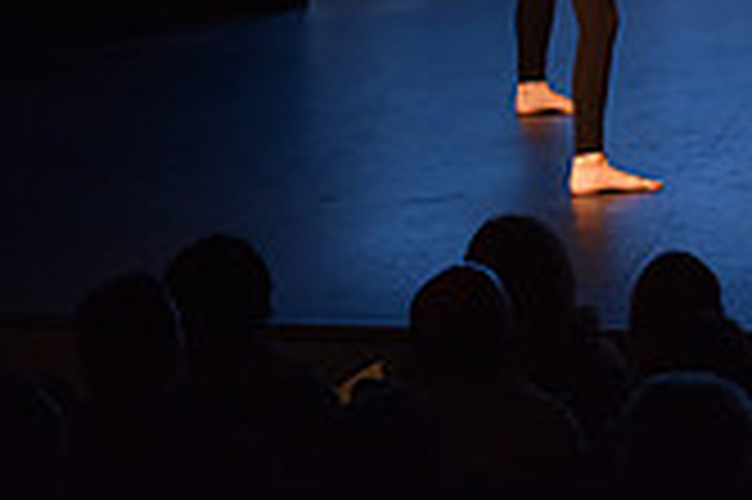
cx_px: 1121
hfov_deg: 6.9
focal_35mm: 296
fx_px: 6177
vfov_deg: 4.6
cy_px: -331
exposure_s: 1/250
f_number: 4.5
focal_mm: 85
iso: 2000
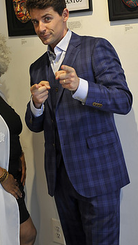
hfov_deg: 17.3
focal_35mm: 69
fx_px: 449
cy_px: 69
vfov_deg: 30.2
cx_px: 26
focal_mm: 40
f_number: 2.8
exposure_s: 1/125
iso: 200
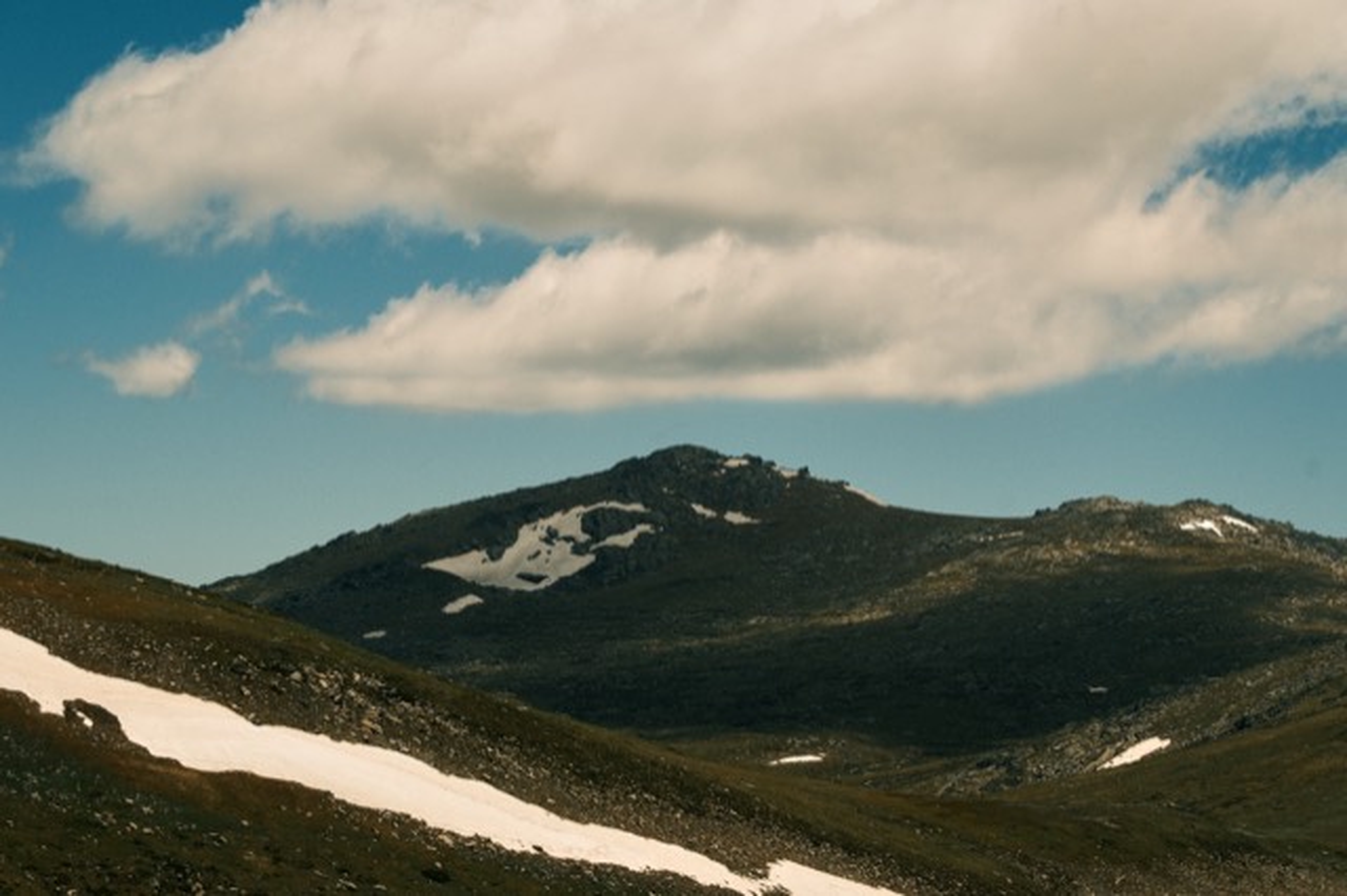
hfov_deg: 19.5
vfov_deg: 13.0
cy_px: 448
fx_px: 3927
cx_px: 674
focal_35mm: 105
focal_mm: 70
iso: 200
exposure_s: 1/500
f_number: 11
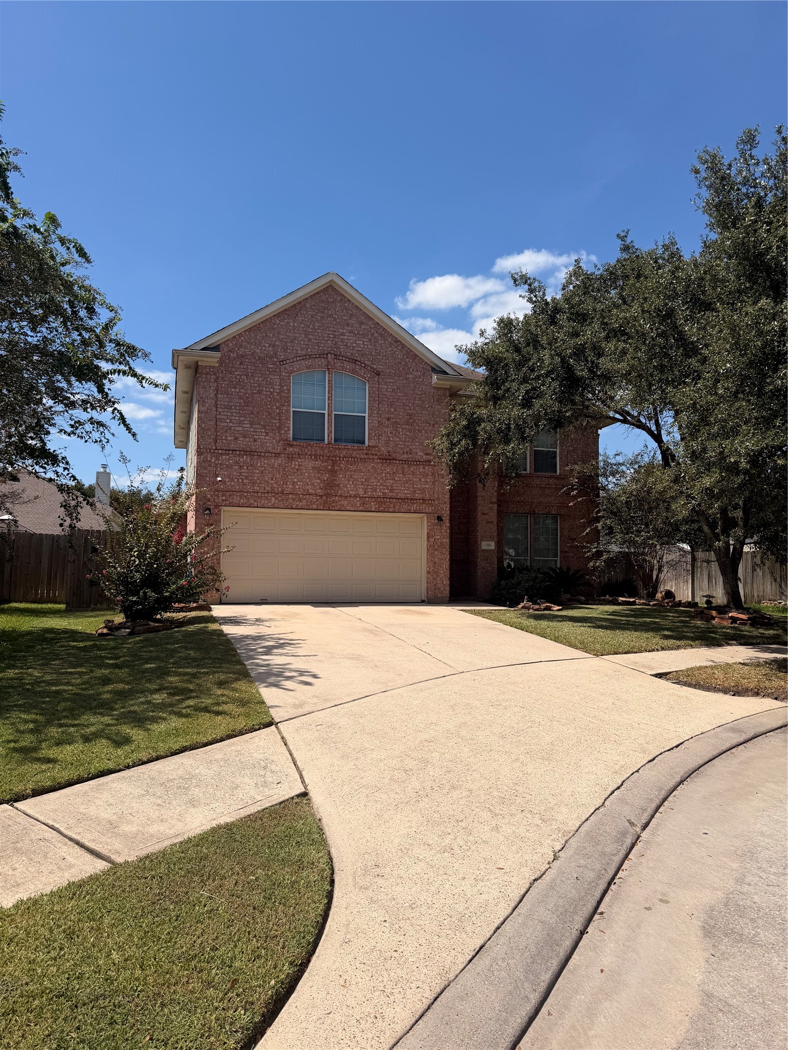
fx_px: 728
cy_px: 525
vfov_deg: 71.6
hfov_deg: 56.8
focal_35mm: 24
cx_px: 394
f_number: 1.78
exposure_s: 1/8130
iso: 80
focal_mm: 6.76
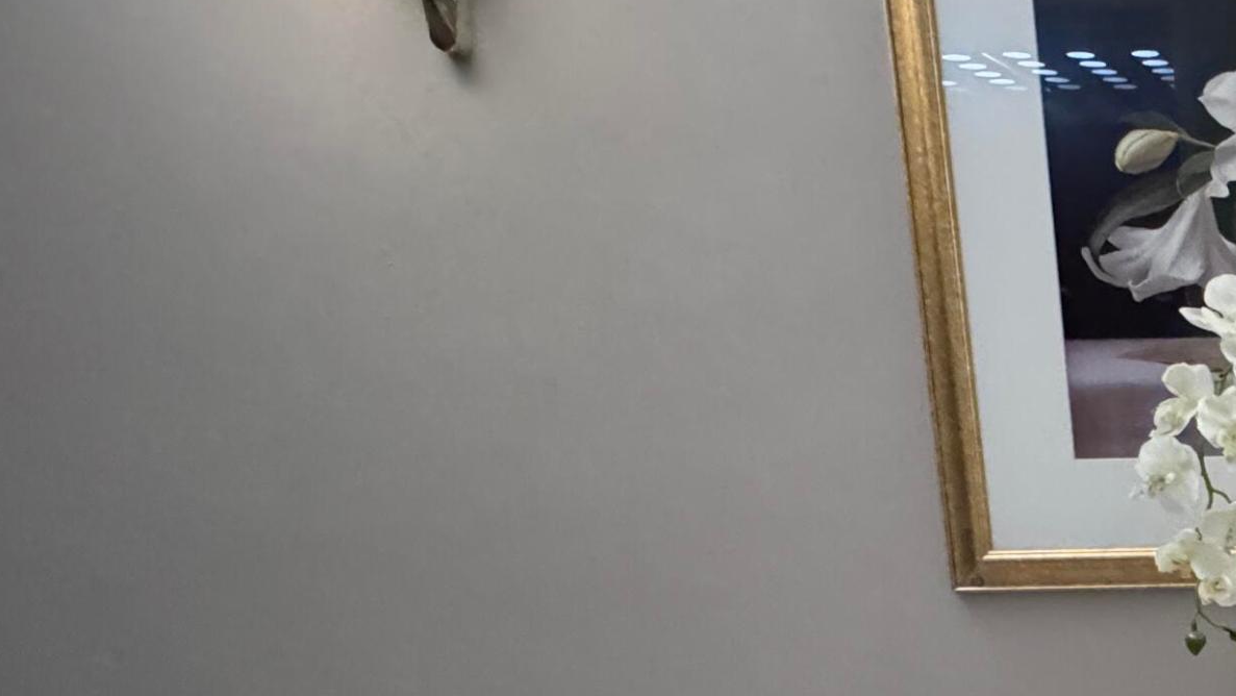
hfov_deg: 39.4
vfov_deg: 31.0
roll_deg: +1.0
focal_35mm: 37
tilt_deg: -13.5
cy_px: 579
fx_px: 1213
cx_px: 1478
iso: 1250
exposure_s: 1/60
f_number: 2.2
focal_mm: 2.22
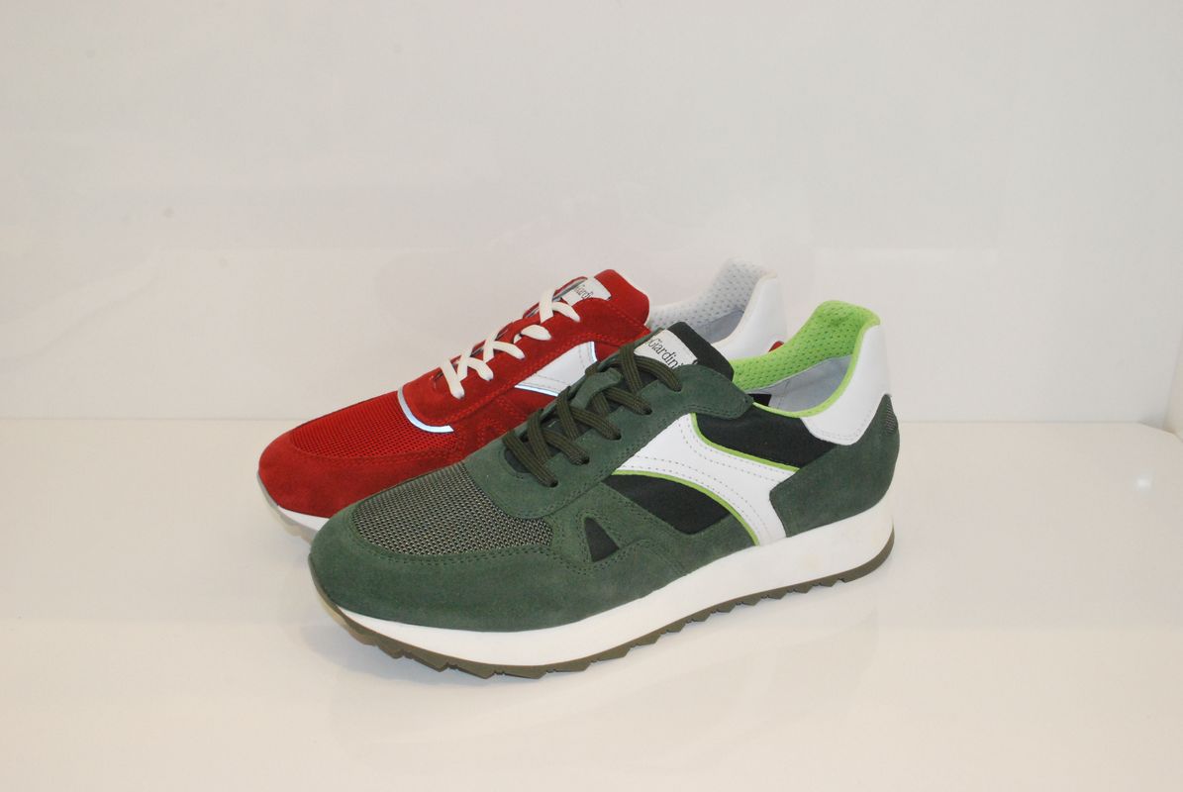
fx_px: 1184
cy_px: 396
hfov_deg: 53.1
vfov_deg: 37.0
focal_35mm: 36
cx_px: 592
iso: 1600
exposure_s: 1/200
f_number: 13
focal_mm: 24
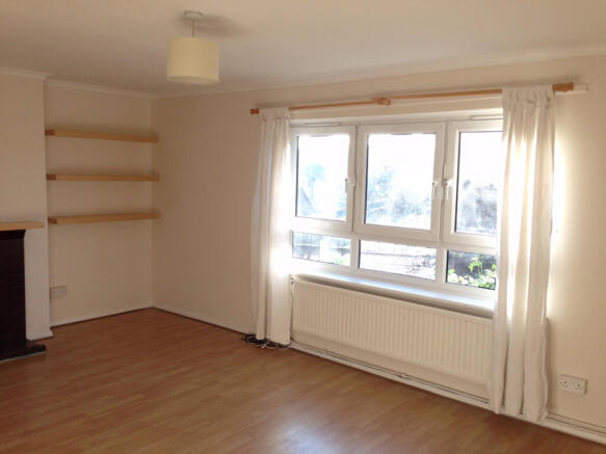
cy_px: 227
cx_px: 303
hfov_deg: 55.4
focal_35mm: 33
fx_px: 578
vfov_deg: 42.9
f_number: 2.4
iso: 64
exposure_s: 1/120
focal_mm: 4.12
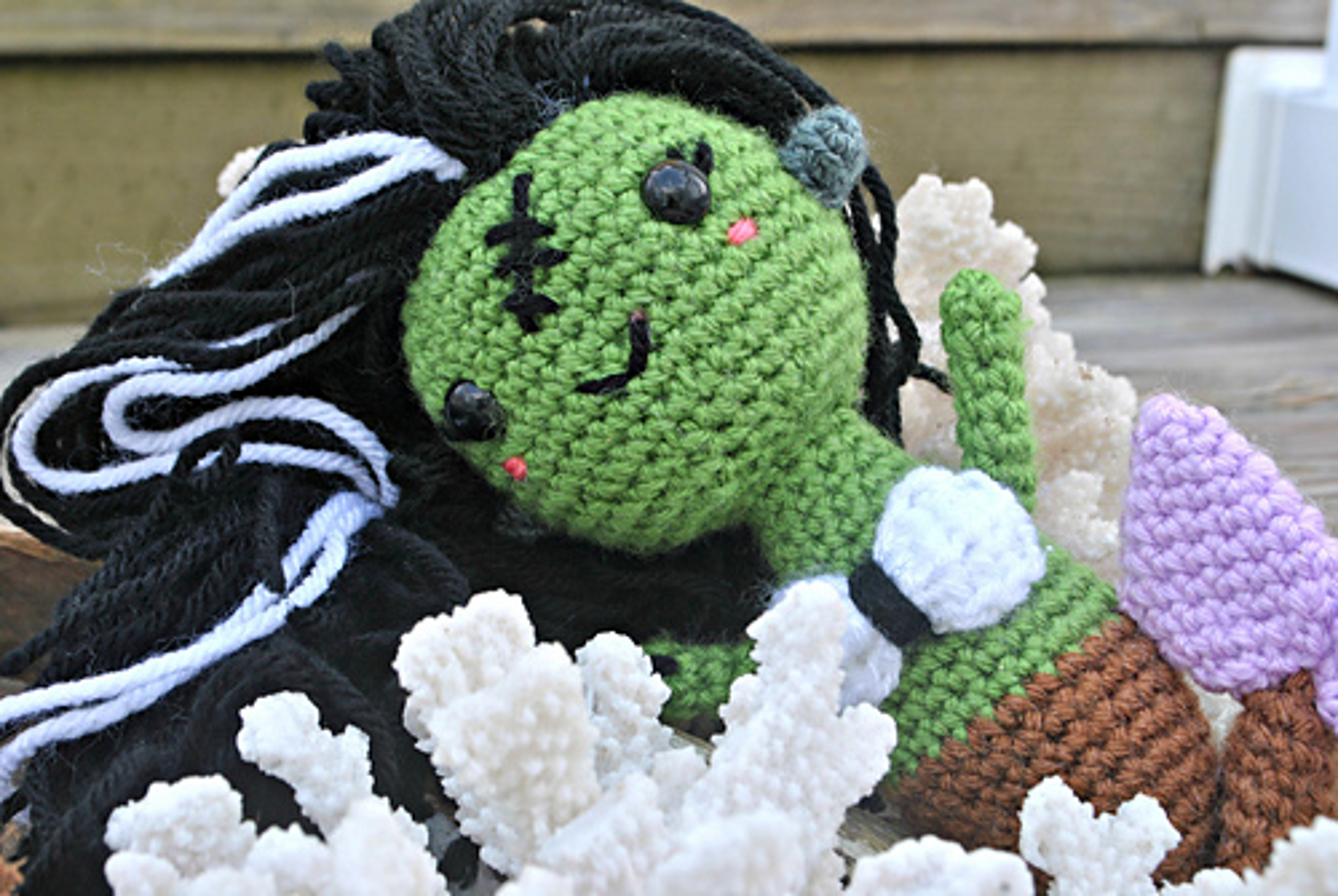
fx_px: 2122
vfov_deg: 23.9
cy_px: 448
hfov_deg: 35.0
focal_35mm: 57
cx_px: 669
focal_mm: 38
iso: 200
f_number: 11
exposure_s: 1/25
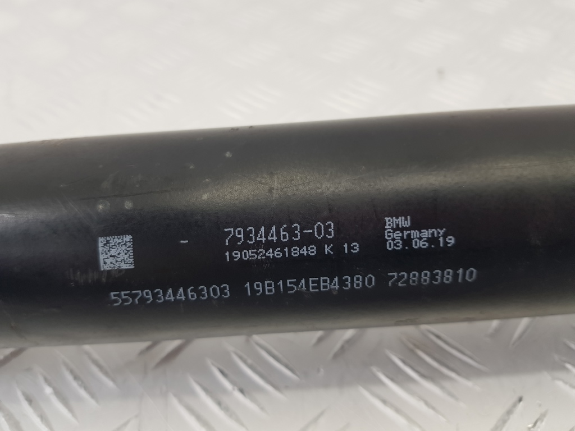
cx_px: 288
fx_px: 432
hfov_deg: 67.3
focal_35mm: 26
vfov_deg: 53.1
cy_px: 216
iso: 80
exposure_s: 1/100
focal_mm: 4.2
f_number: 1.7
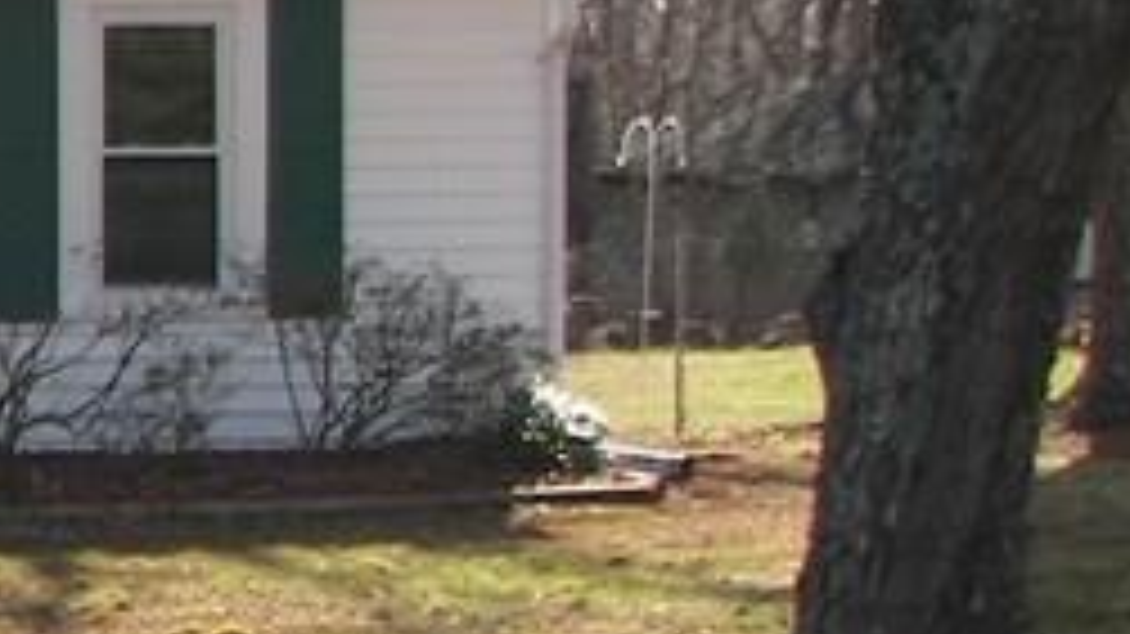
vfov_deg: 7.6
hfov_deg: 12.5
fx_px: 4793
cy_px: 130
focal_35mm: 160
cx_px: -797
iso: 50
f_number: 2.8
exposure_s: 1/320
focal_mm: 6
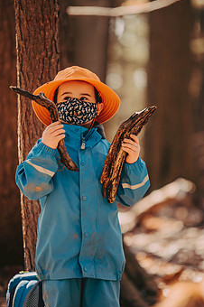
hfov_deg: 5.2
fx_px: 2257
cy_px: 161
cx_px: 92
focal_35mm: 265
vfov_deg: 7.8
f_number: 2.8
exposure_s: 1/400
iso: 250
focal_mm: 200
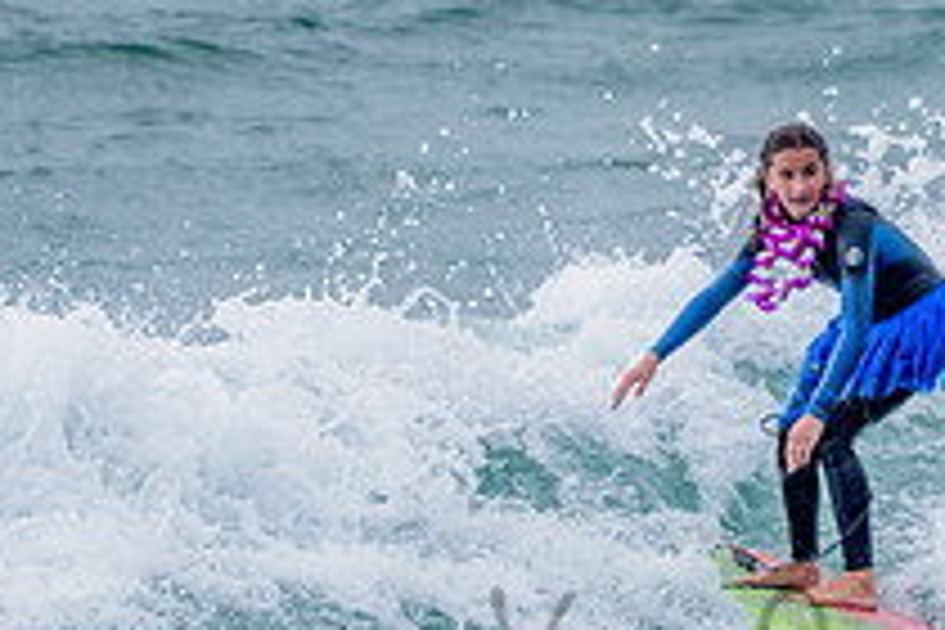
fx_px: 39923
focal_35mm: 1521
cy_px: 422
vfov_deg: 0.9
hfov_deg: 1.4
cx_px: 784
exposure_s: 1/2000
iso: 640
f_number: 5.6
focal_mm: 450
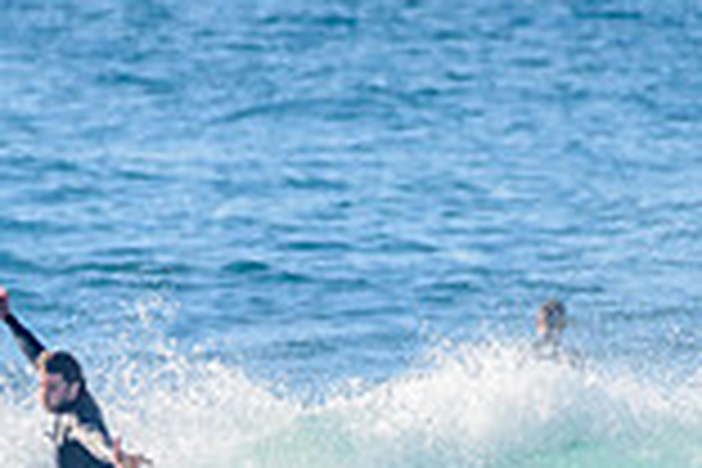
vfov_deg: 0.6
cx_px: 376
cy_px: 497
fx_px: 44554
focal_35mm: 2285
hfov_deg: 0.9
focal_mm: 500
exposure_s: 1/2000
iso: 250
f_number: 5.6
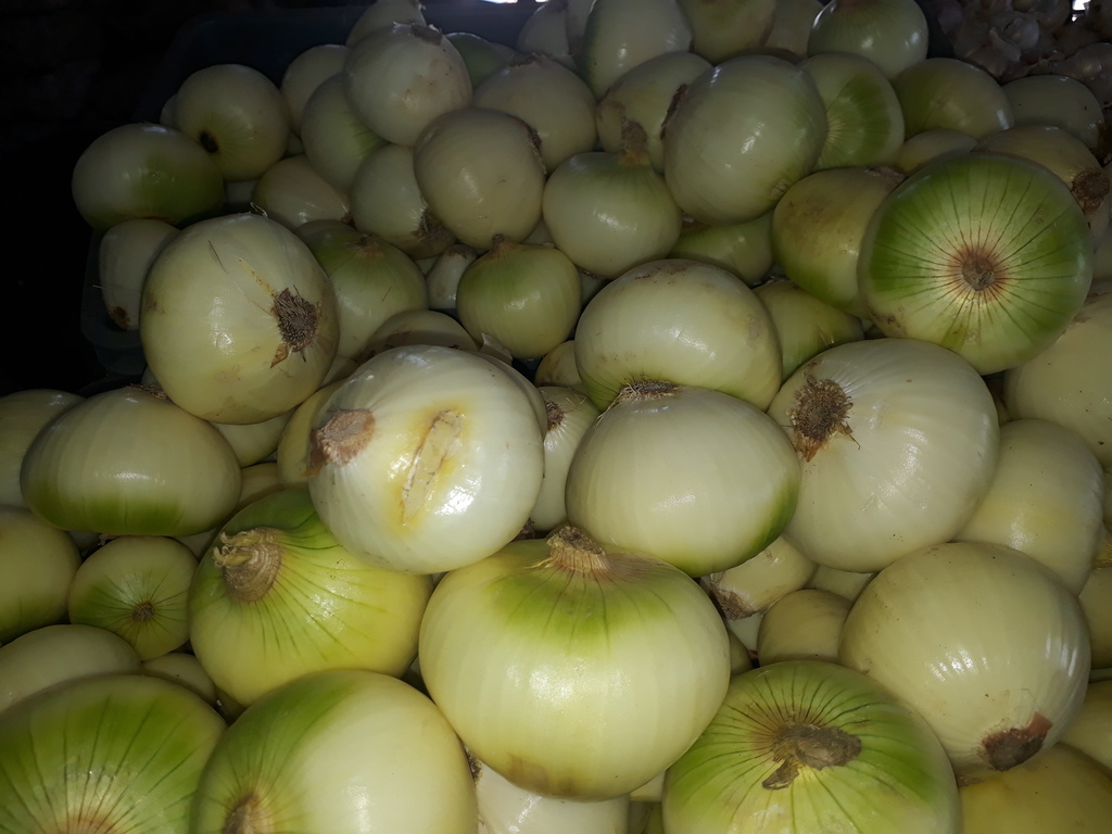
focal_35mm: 27
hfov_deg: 65.3
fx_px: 867
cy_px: 417
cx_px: 556
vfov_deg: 51.4
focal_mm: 3.6
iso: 40
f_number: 1.9
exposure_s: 1/123
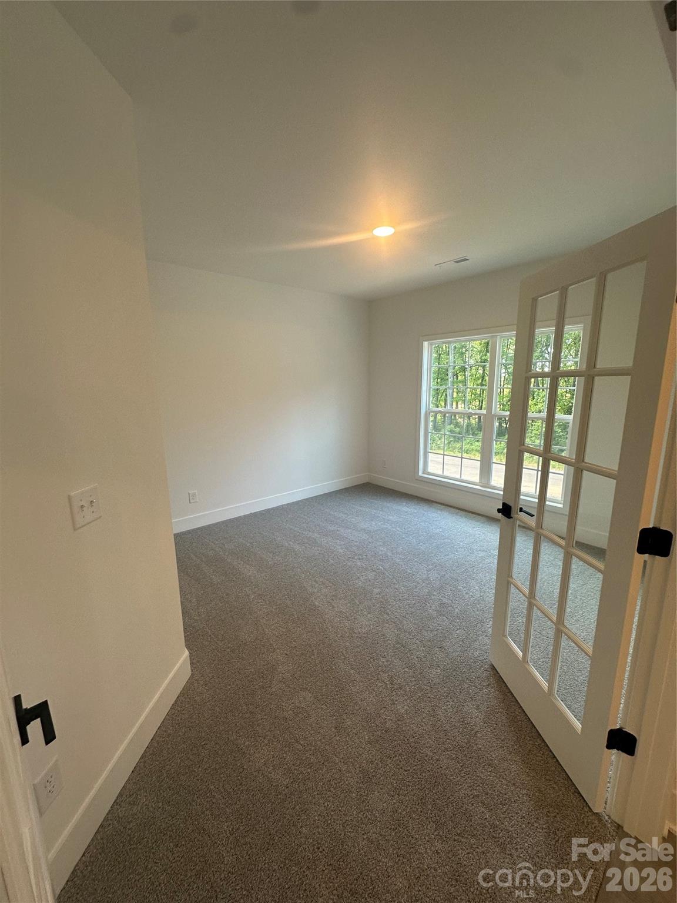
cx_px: 338
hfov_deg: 85.7
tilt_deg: -10.3
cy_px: 452
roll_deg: +0.4
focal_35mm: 14
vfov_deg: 102.1
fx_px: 365
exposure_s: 1/120
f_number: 2.2
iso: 125
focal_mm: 2.22
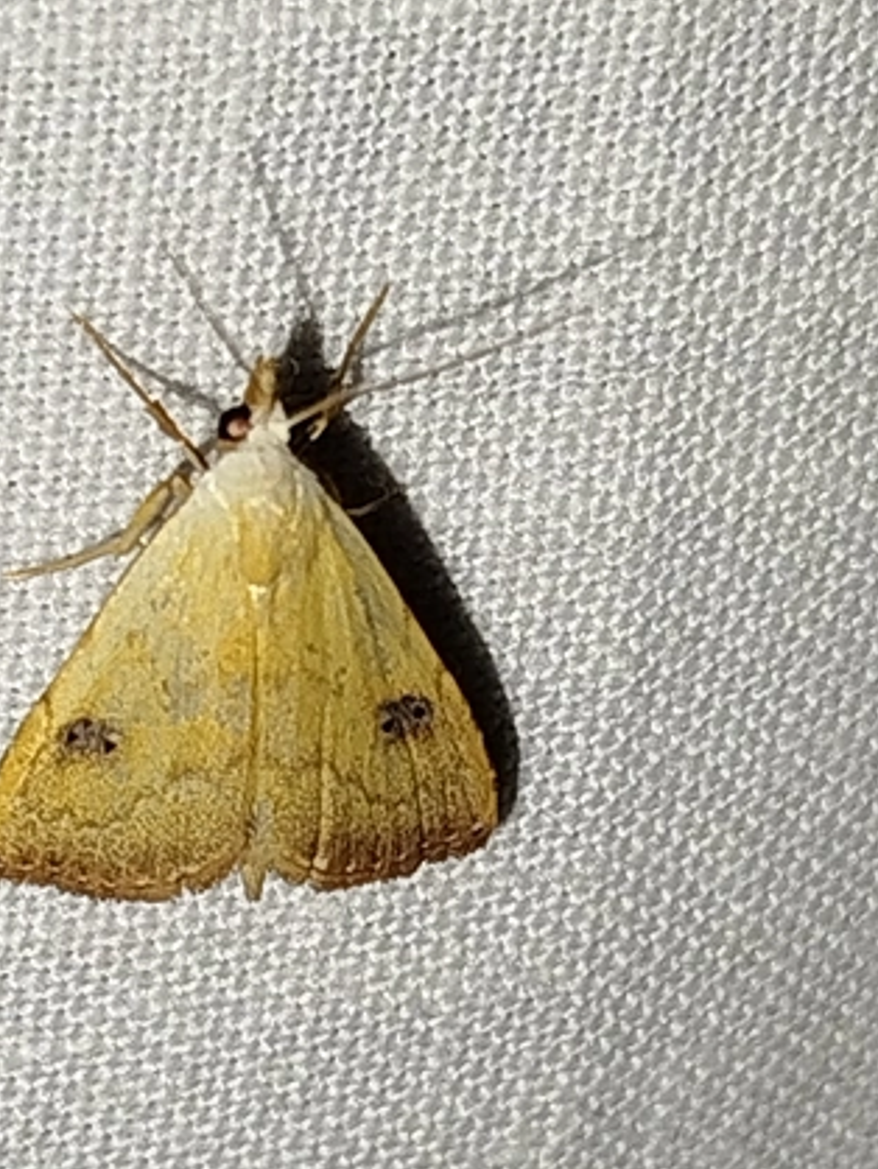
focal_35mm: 153
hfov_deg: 9.7
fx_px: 5169
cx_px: 285
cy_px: 817
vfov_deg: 12.9
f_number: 1.7
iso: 80
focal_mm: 5.31
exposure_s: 1/50
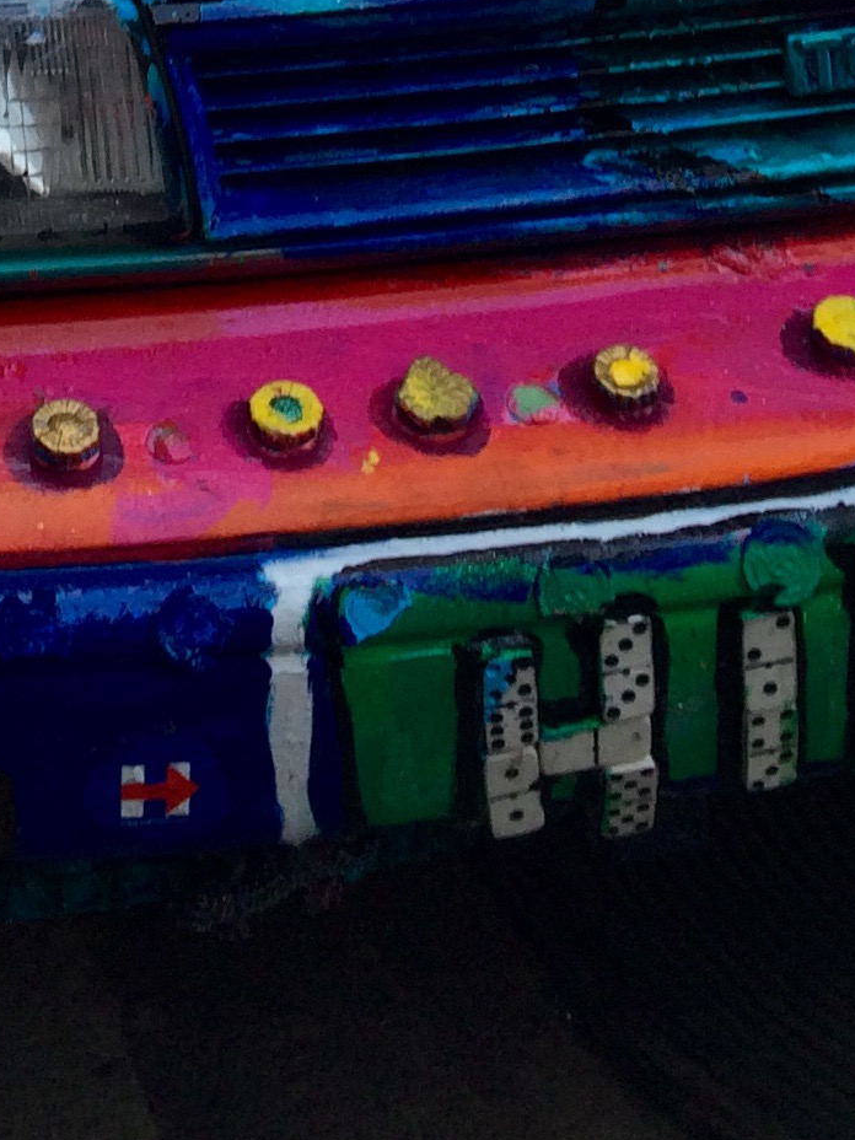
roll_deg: -0.1
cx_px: -25
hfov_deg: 14.3
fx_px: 3359
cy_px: -841
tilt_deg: -15.0
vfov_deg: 16.5
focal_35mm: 102
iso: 40
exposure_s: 1/120
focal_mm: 4.15
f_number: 2.2
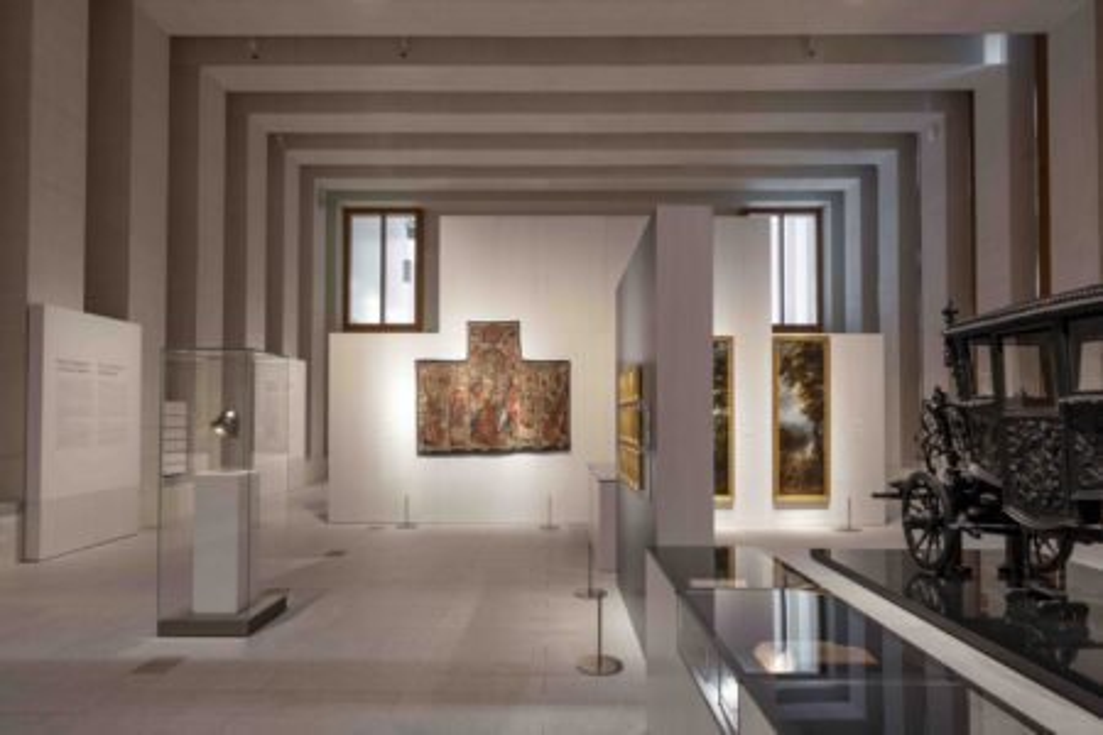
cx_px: 552
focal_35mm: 17
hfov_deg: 93.3
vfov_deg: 70.4
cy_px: 368
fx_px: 521
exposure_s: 13
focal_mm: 17
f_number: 11
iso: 100
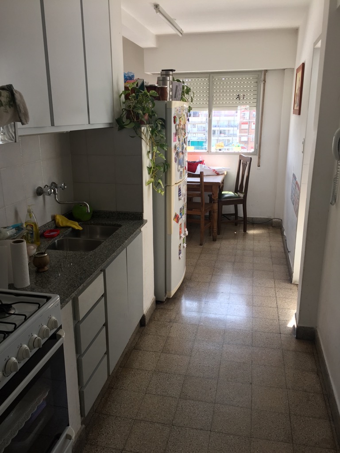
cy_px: 226
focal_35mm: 29
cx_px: 170
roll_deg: +0.4
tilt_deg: -15.6
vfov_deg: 61.7
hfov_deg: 48.2
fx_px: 380
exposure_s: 1/100
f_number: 2.2
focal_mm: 4.15
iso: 32
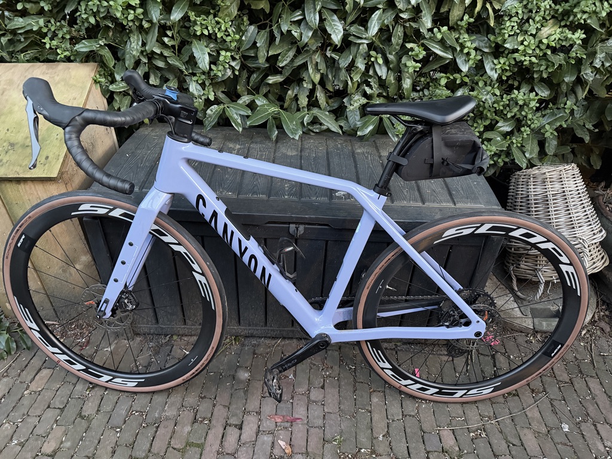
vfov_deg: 56.8
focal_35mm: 24
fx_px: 424
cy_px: 230
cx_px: 306
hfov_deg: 71.6
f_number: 1.78
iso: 800
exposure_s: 1/33
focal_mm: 6.76
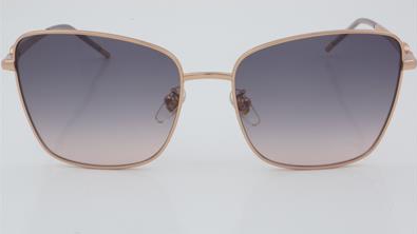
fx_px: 968
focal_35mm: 88
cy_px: 98
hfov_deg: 24.3
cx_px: 210
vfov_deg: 13.8
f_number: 32
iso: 100
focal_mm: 55
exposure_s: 1/3
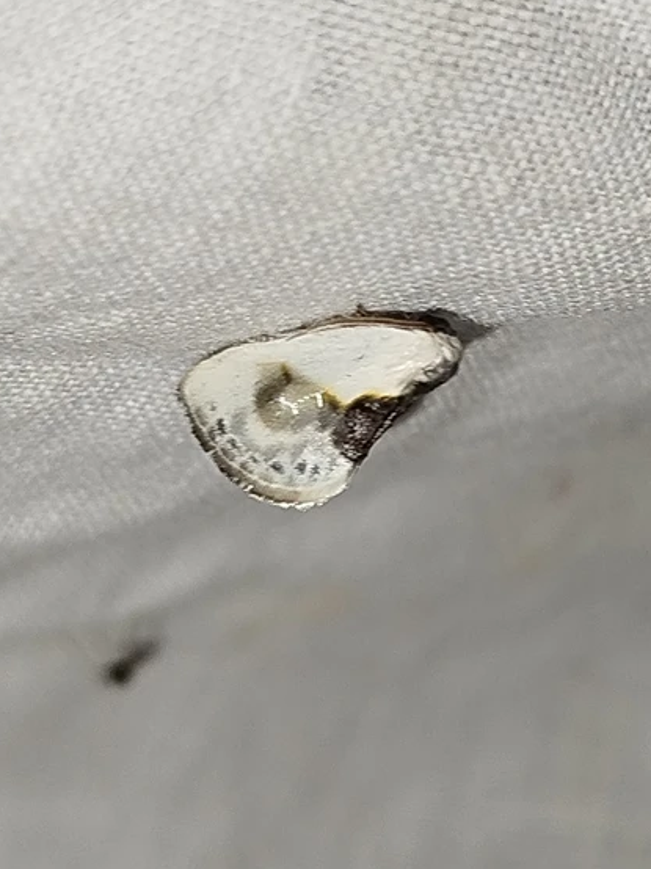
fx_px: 2785
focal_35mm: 111
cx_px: 312
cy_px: 482
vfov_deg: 17.7
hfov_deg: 13.3
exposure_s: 1/50
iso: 80
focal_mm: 5.31
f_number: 1.7
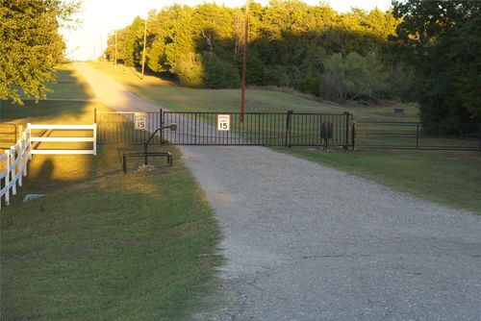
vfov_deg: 18.2
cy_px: 160
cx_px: 240
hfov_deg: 27.0
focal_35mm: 75
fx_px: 1003
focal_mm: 50
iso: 640
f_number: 5.6
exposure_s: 1/250
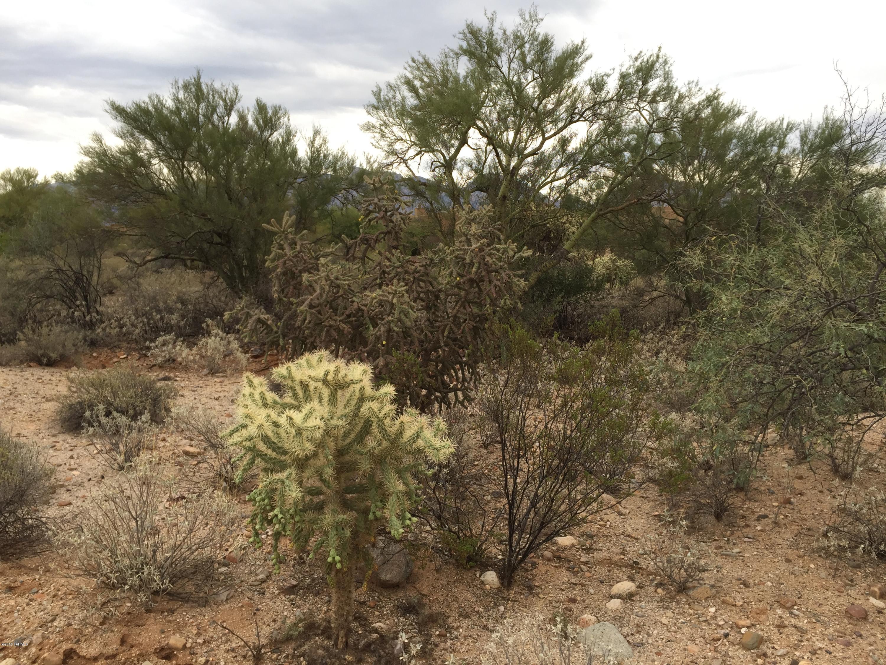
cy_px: 332
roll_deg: +0.4
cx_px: 443
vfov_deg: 48.2
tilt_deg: -5.8
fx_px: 742
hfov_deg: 61.7
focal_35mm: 29
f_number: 2.2
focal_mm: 4.15
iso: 32
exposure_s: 1/350
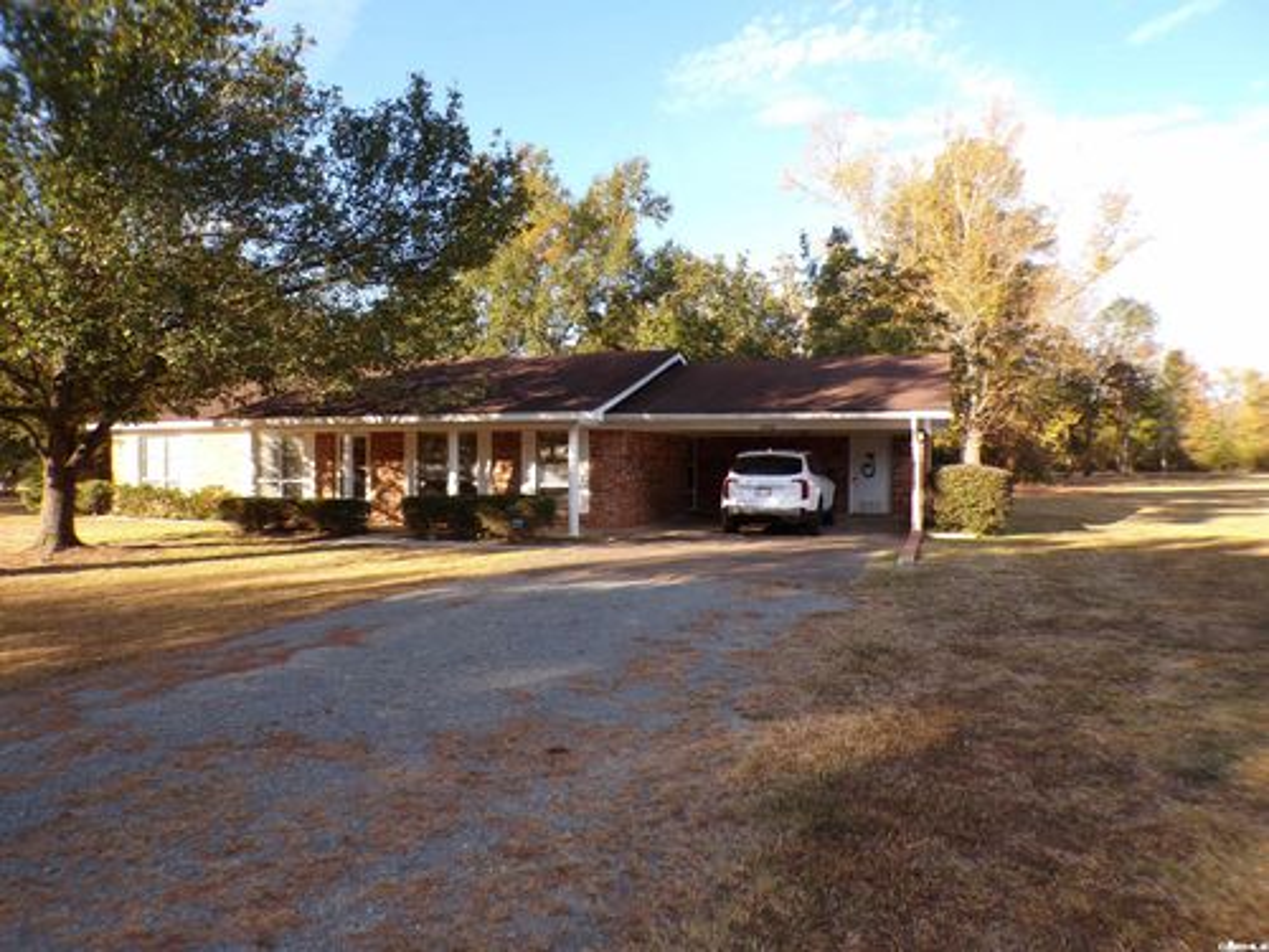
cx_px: 634
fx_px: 880
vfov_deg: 56.8
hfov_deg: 71.6
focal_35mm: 24
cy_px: 476
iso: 100
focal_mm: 4.3
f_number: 3
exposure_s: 1/320
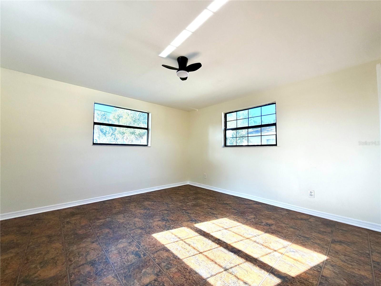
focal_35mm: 14
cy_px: 143
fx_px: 154
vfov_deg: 85.7
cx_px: 190
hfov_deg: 102.1
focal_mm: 2.22
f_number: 2.2
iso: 64
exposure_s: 1/121
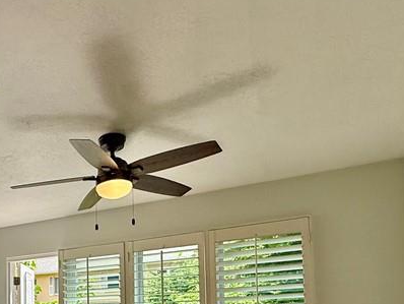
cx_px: 53
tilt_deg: +3.5
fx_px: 420
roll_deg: +0.3
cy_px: 311
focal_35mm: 36
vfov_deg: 35.5
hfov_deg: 47.0
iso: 64
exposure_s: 1/809
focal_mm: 2.22
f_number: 2.2
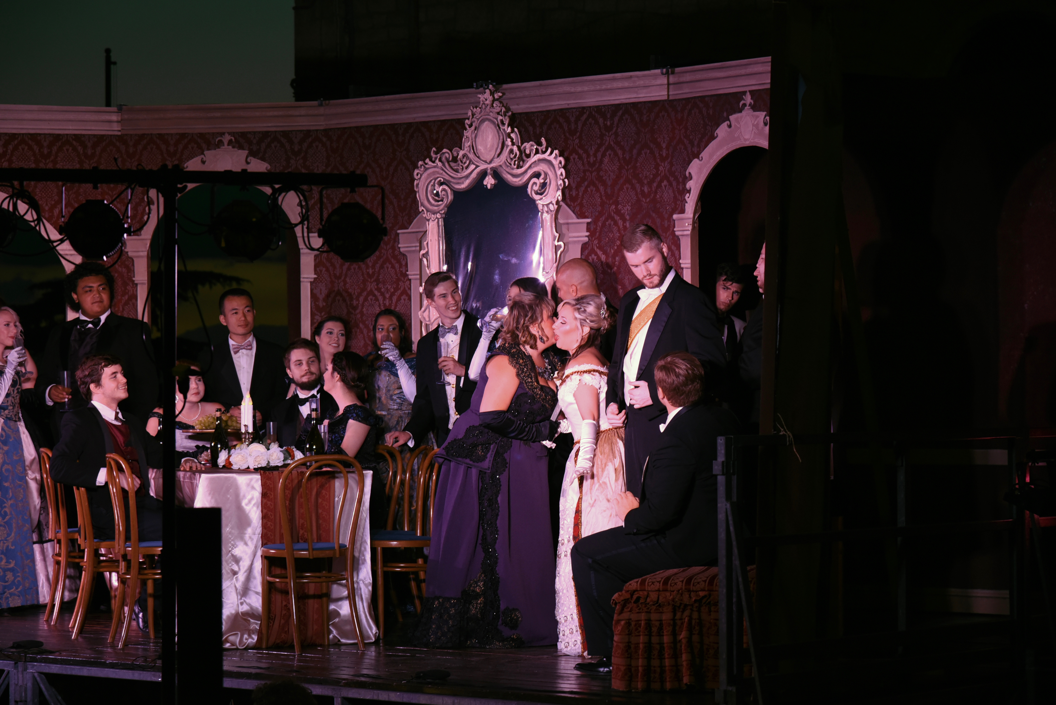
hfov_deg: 19.4
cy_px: 352
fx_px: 3081
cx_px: 528
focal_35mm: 105
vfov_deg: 13.1
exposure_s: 1/125
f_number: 6.3
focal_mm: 105
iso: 2000
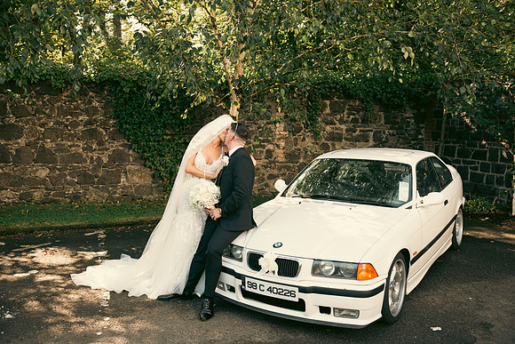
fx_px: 486
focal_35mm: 34
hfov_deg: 55.8
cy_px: 172
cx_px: 258
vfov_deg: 38.9
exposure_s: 1/200
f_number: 3.5
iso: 160
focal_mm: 34
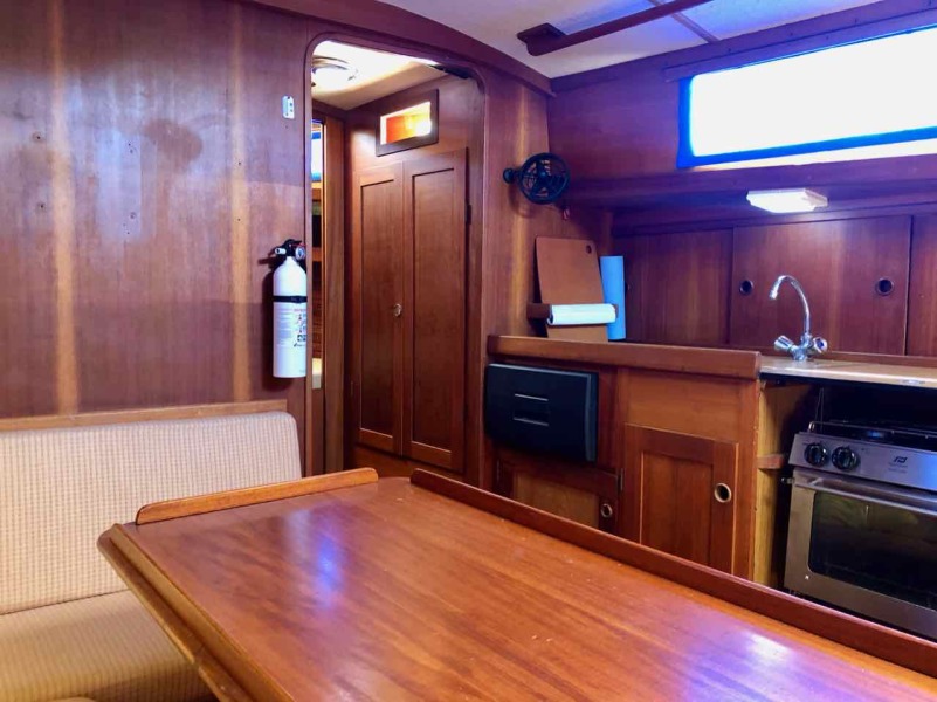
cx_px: 468
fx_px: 758
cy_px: 351
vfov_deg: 49.7
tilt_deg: -2.5
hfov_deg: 63.5
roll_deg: +0.3
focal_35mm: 28
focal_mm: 3.99
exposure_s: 1/9
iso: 100
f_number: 1.8
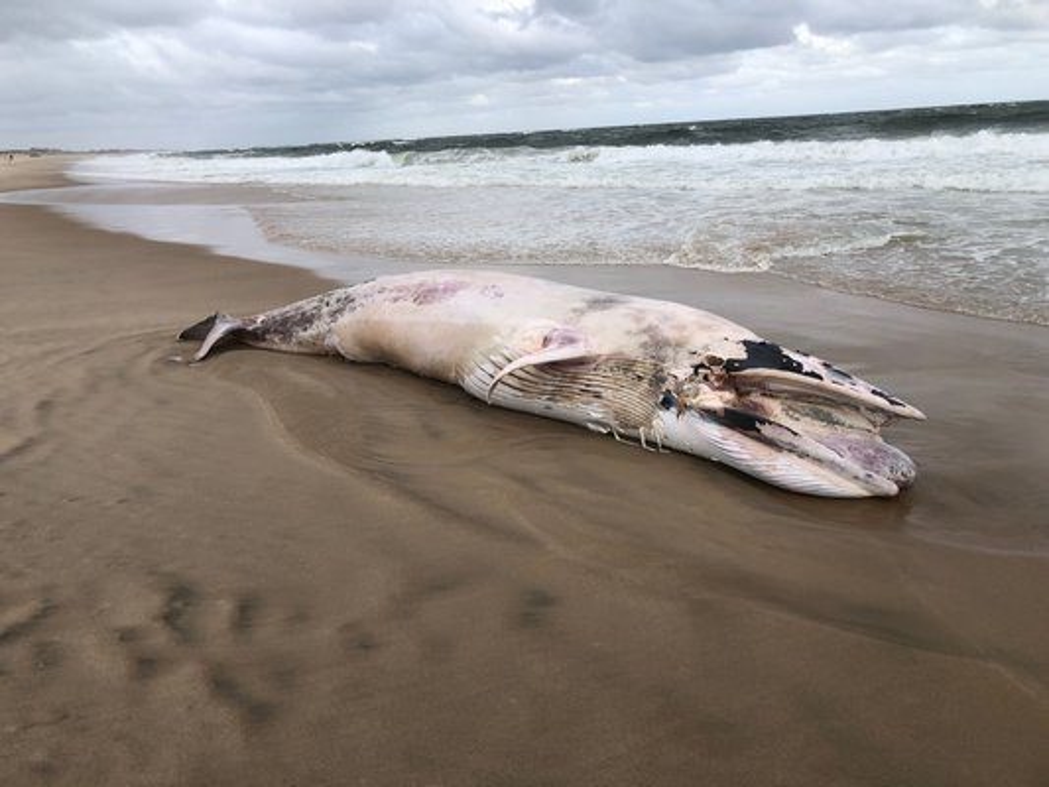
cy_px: 394
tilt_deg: -16.9
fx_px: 849
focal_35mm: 28
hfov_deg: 63.4
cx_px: 524
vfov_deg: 49.8
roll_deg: +1.1
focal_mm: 3.99
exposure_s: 1/813
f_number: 1.8
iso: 20
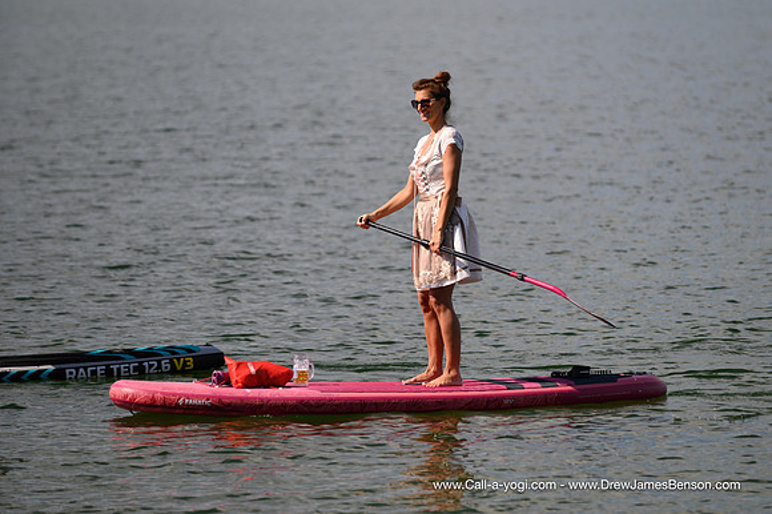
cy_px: 254
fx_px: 5071
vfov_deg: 5.8
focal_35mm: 237
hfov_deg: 8.7
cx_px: 438
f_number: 4
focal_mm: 200
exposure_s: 1/1000
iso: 200
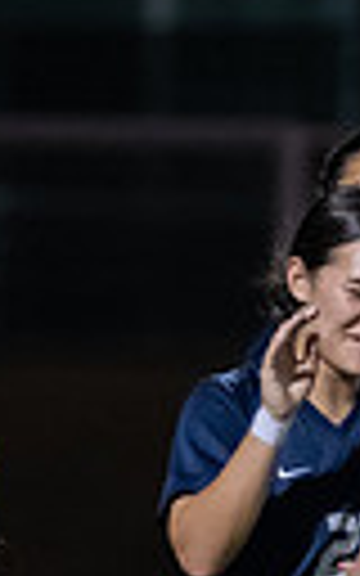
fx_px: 20611
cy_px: 456
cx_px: 379
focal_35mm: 1313
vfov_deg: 1.6
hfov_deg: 1.0
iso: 5000
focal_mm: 200
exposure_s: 1/1000
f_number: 2.8
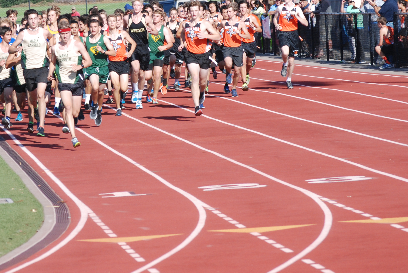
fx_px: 3130
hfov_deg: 7.5
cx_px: 106
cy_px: 68
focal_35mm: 276
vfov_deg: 5.0
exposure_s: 1/1000
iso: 400
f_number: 8
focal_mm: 105
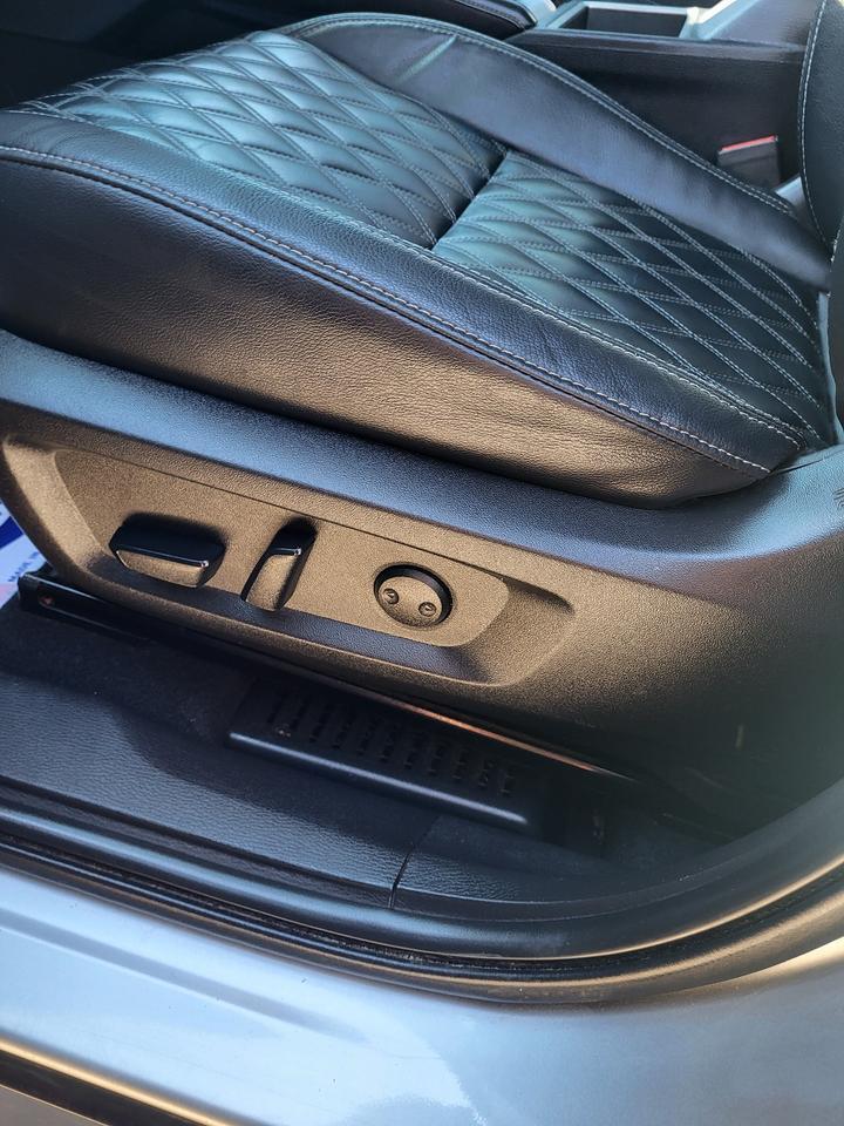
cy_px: 563
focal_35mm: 26
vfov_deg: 67.3
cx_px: 422
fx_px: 845
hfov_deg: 53.1
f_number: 1.8
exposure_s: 1/120
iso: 250
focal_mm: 5.4
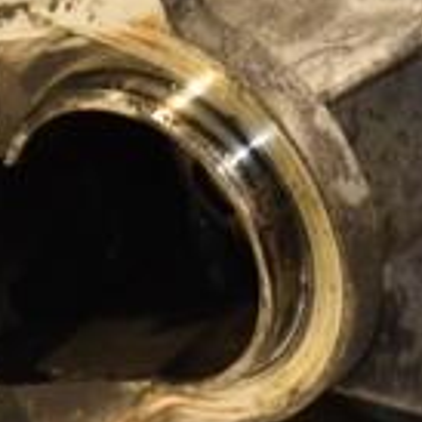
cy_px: 136
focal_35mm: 502
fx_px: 6924
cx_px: 311
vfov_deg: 3.5
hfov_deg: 3.5
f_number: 5.6
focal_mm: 90
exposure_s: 1/80
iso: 800
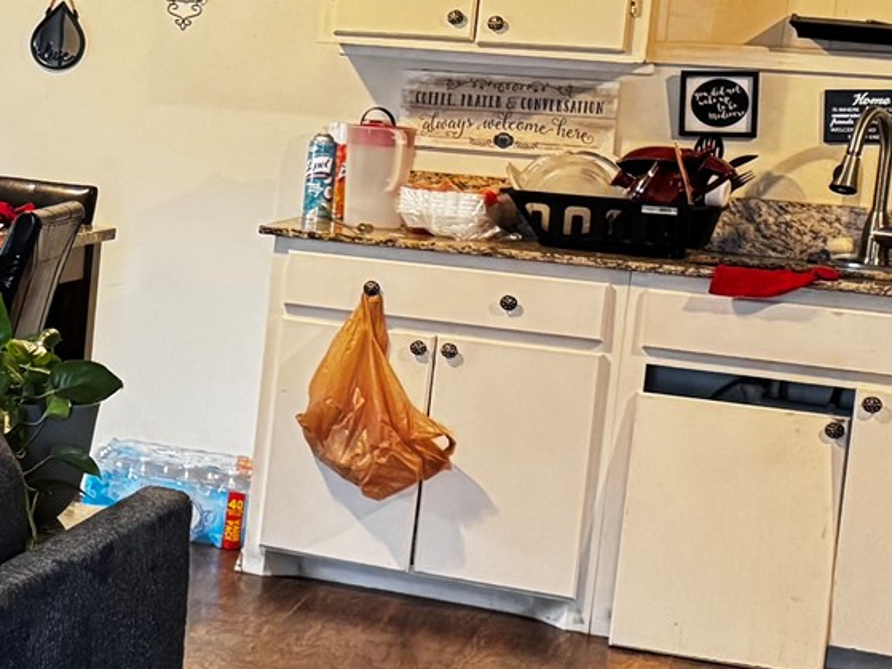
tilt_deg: -6.2
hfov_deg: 17.7
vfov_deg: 16.7
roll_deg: -3.1
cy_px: 192
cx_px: -737
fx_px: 2267
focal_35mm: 88
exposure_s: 1/60
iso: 800
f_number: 1.78
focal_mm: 6.76
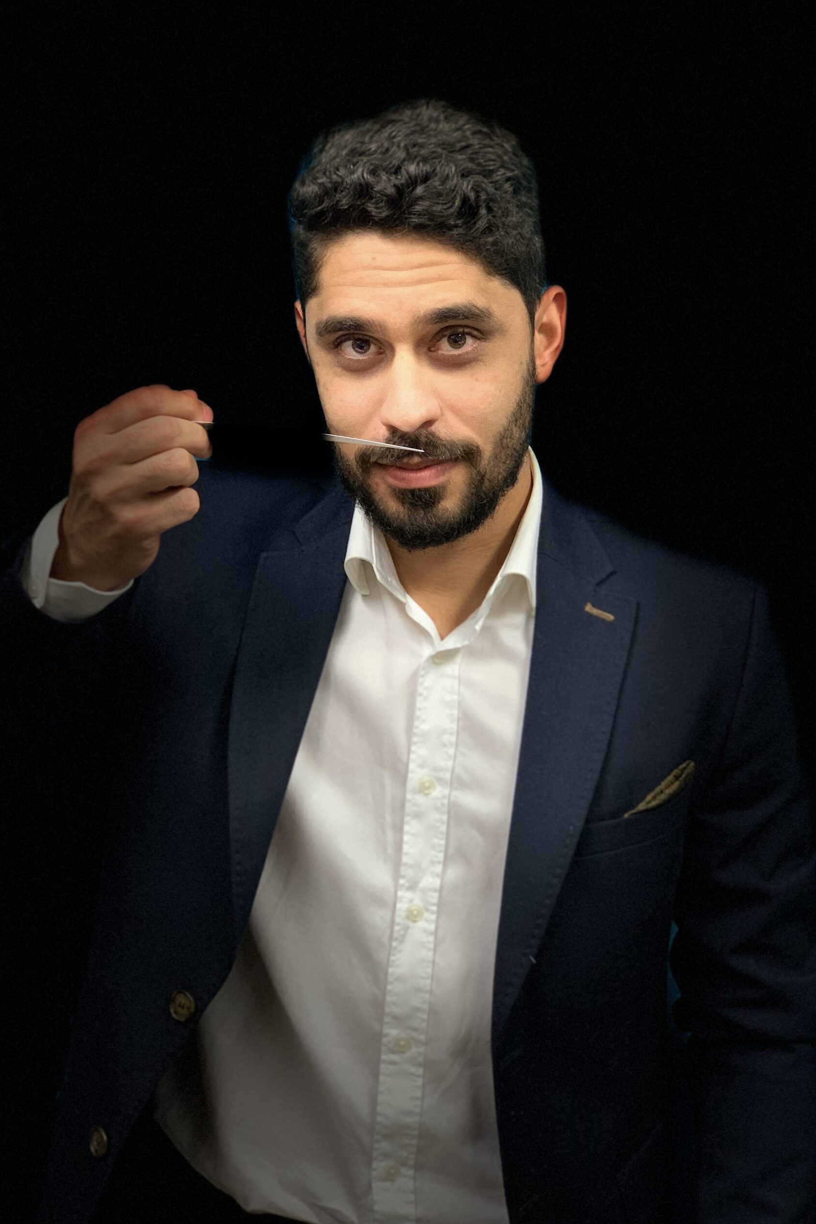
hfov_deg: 24.6
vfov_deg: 36.2
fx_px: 1870
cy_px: 604
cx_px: 423
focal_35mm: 55
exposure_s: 1/60
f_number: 2.4
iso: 200
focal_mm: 6
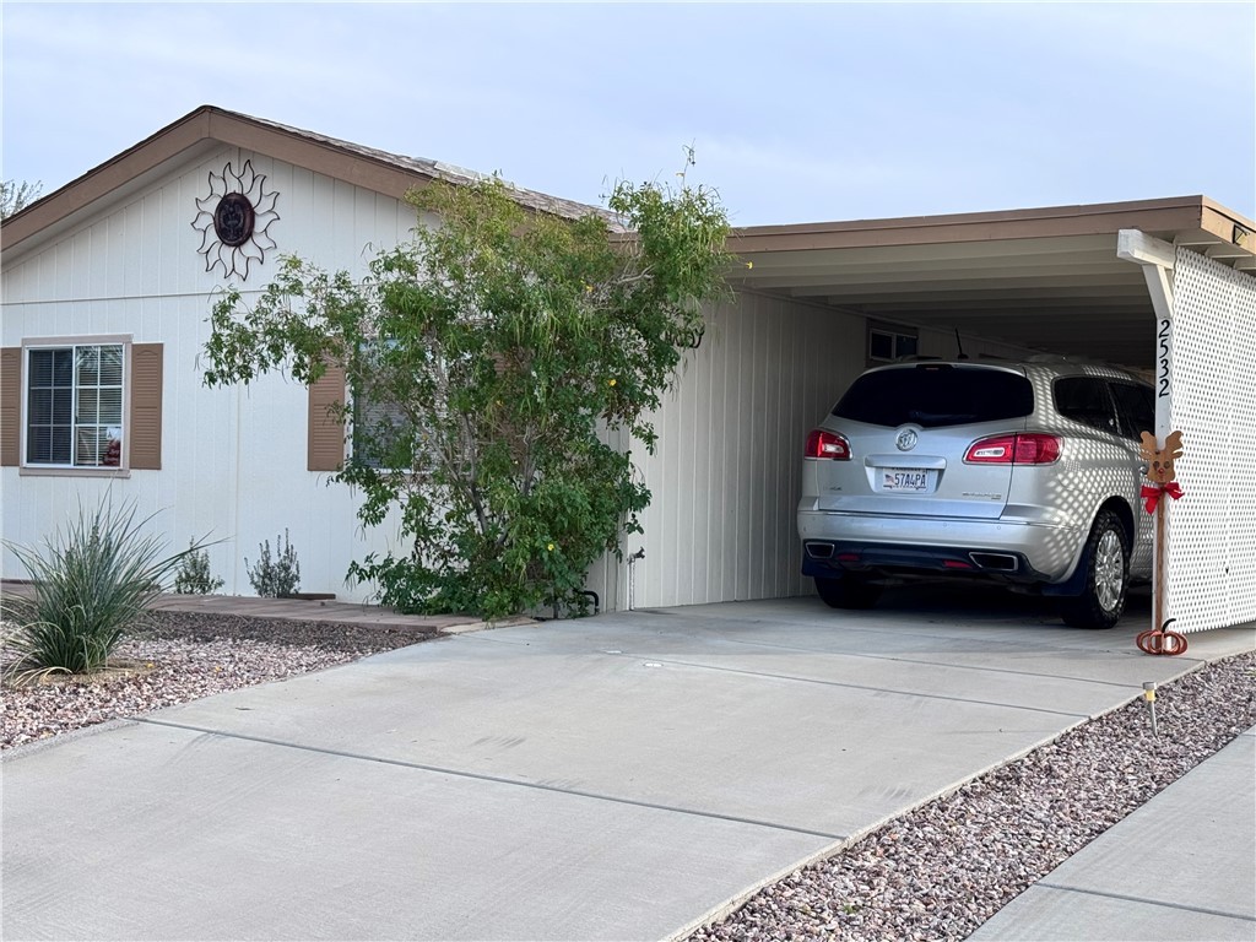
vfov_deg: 30.3
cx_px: 628
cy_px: 471
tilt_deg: -0.8
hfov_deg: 39.7
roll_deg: -2.1
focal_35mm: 48
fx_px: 1742
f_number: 1.78
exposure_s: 1/1395
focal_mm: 6.76
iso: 64
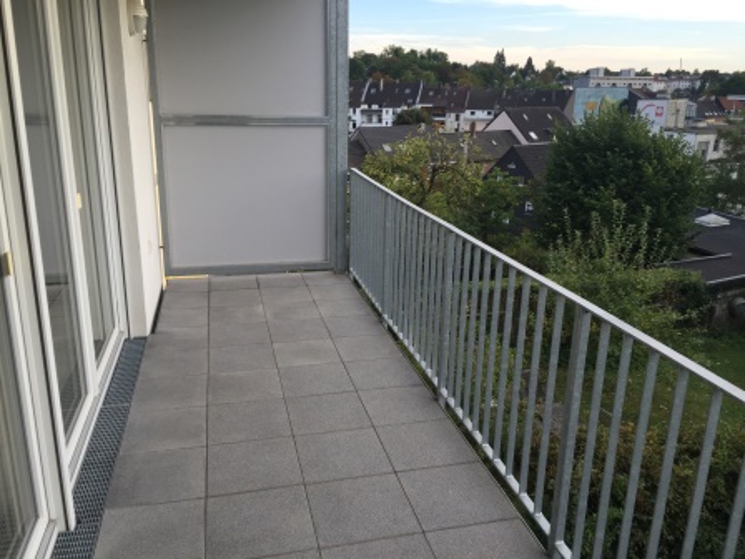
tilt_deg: -16.1
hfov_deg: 61.7
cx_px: 372
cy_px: 280
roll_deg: -1.2
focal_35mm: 29
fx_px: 624
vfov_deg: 48.2
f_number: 2.2
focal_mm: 4.15
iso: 32
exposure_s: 1/223
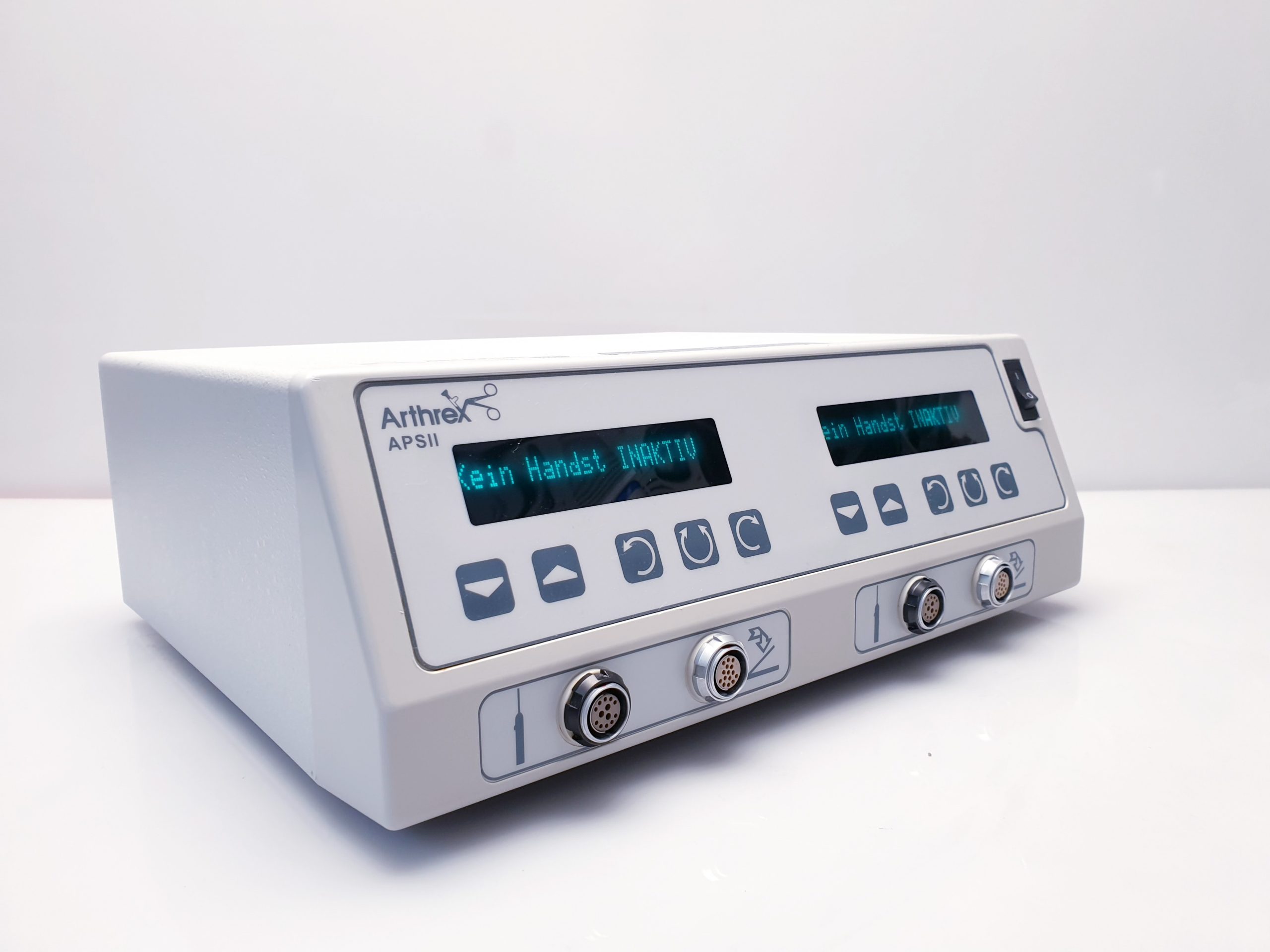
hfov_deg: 67.3
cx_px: 635
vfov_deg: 53.1
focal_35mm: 26
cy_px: 476
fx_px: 954
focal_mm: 4.3
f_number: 2.4
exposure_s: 1/50
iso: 80
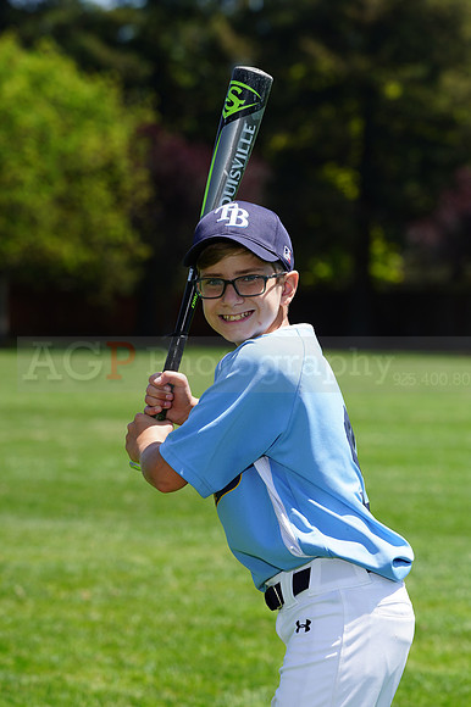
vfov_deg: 10.0
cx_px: 236
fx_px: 4047
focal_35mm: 206
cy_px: 354
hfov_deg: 6.7
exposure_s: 1/160
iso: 100
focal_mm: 206
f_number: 9
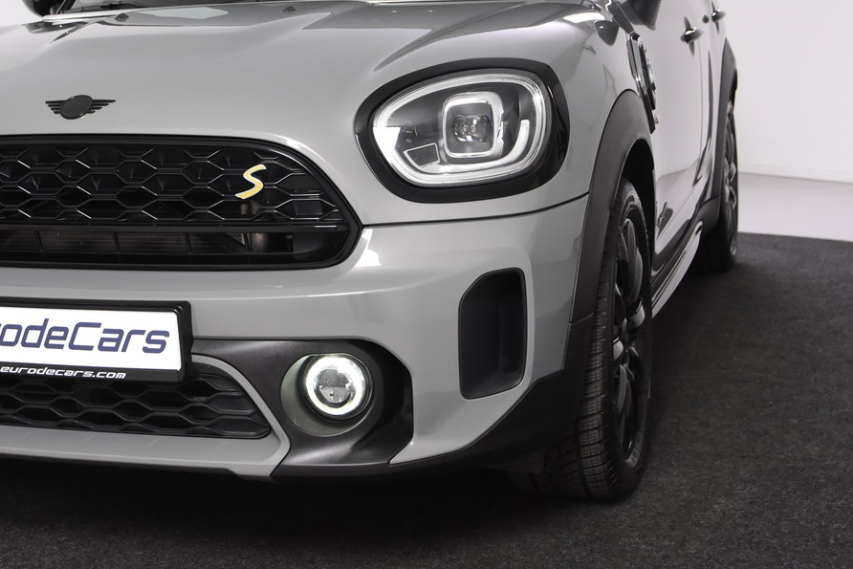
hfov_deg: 29.9
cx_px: 258
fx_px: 1581
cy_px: 195
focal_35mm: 67
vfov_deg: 20.3
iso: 1600
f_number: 5
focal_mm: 31
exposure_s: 1/100
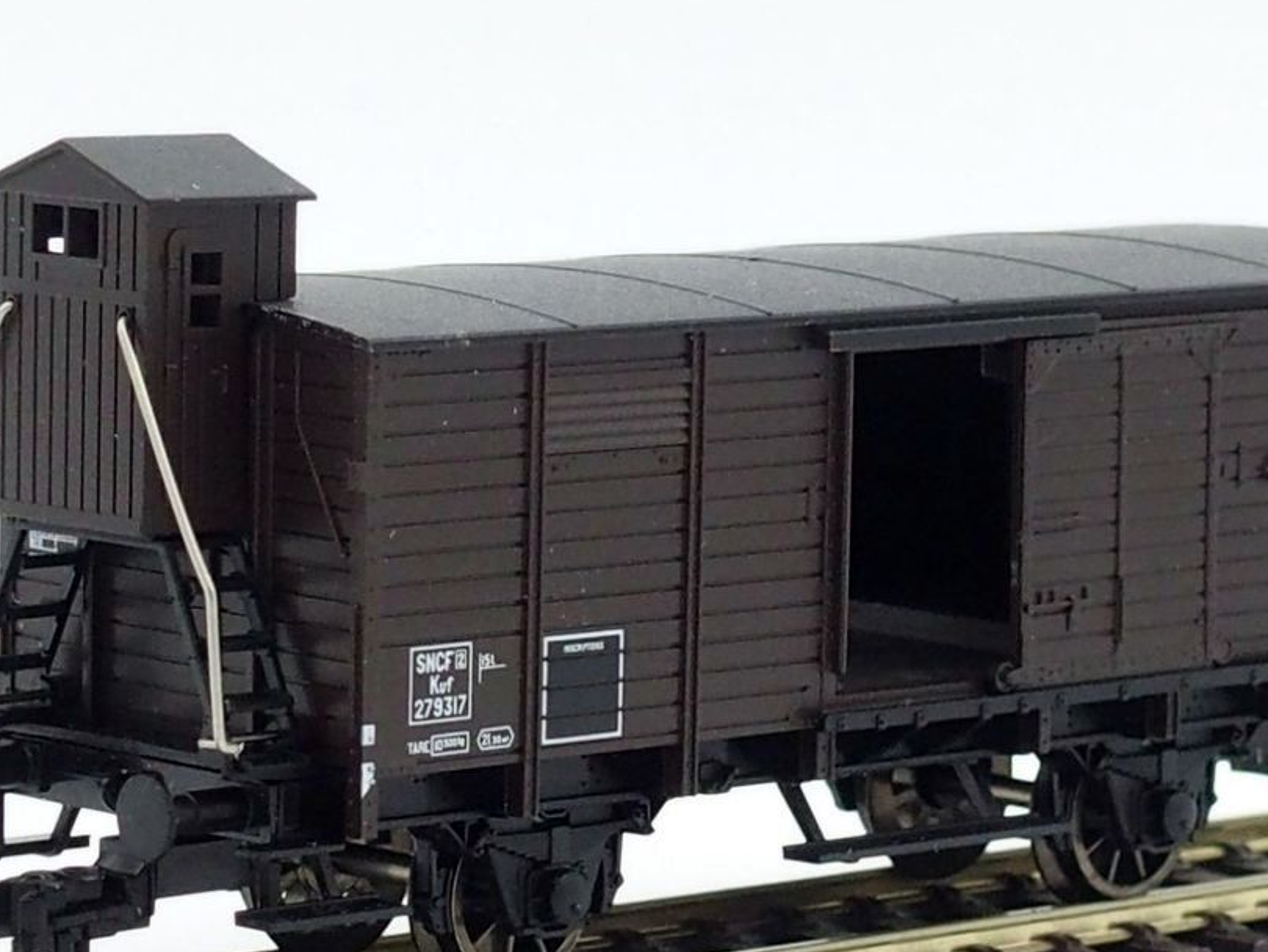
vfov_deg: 18.7
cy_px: 529
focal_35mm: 79
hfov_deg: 24.7
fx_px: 2895
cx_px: 603
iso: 320
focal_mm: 10.8
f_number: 3.5
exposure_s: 1/640
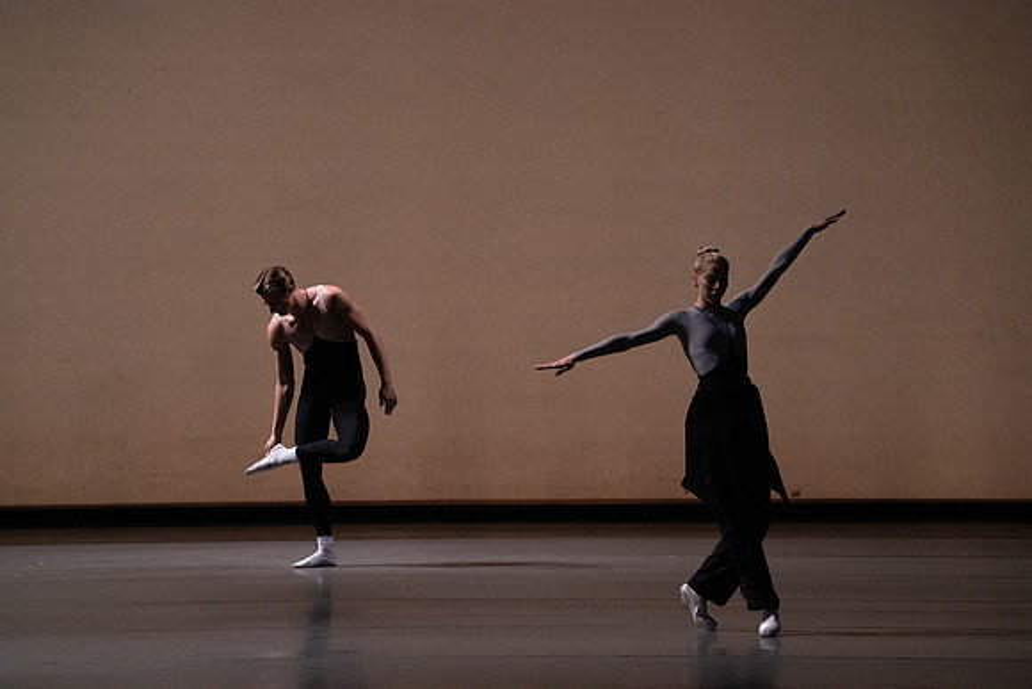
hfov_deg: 10.4
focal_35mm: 197
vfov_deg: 7.0
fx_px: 5648
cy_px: 344
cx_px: 516
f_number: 6.3
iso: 12800
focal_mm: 197
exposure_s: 1/500
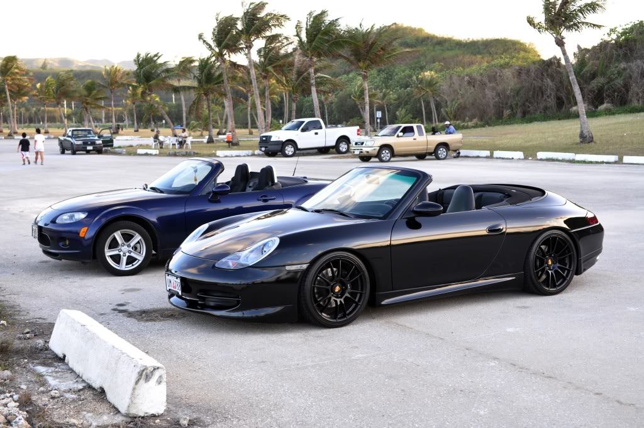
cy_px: 214
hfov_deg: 37.9
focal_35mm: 52
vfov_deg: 25.7
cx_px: 322
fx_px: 938
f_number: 5.6
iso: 360
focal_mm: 35
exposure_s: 1/125
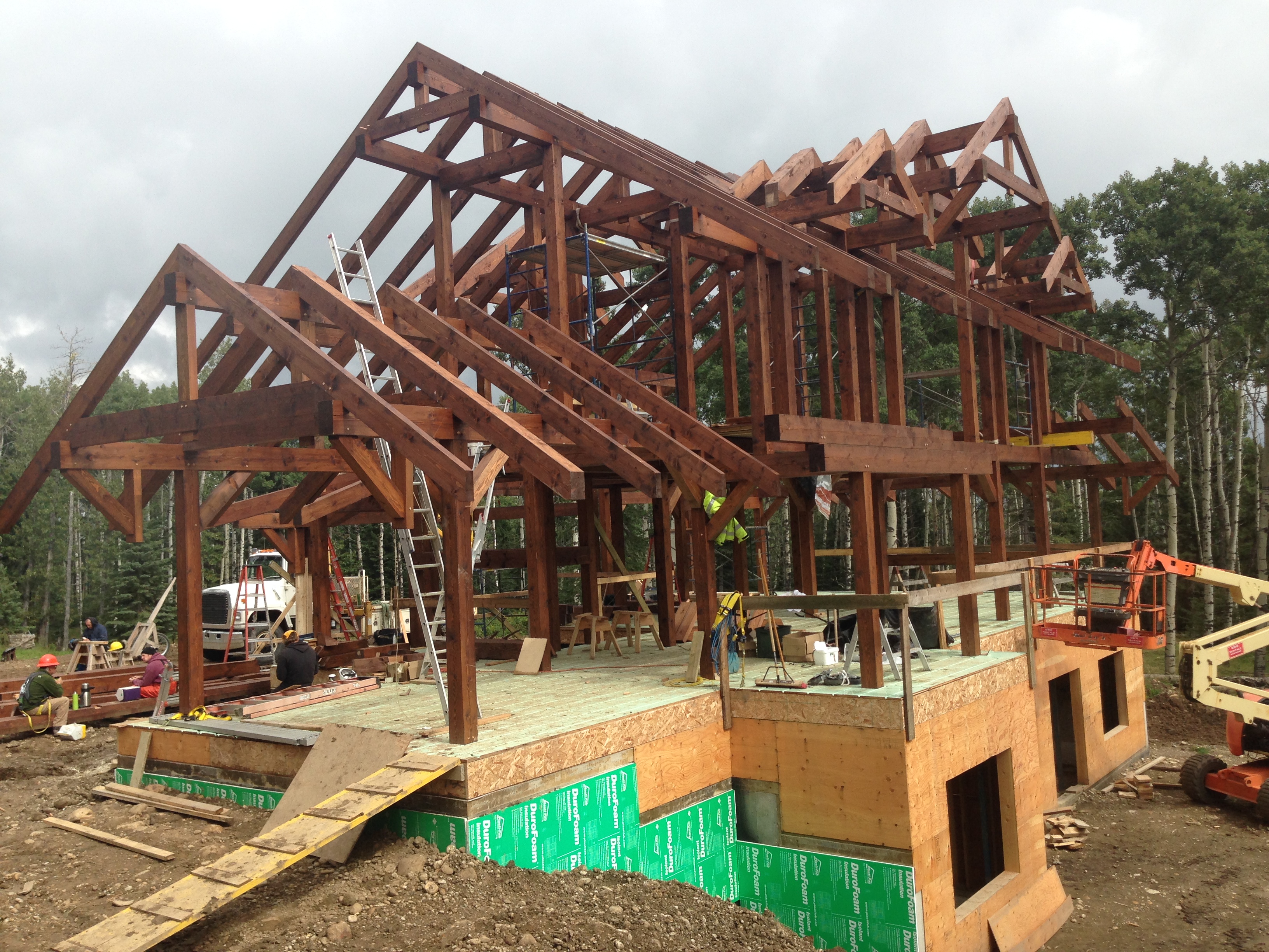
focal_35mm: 33
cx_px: 634
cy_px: 476
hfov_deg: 55.4
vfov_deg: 42.9
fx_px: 1210
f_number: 2.4
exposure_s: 1/1004
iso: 50
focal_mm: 4.12
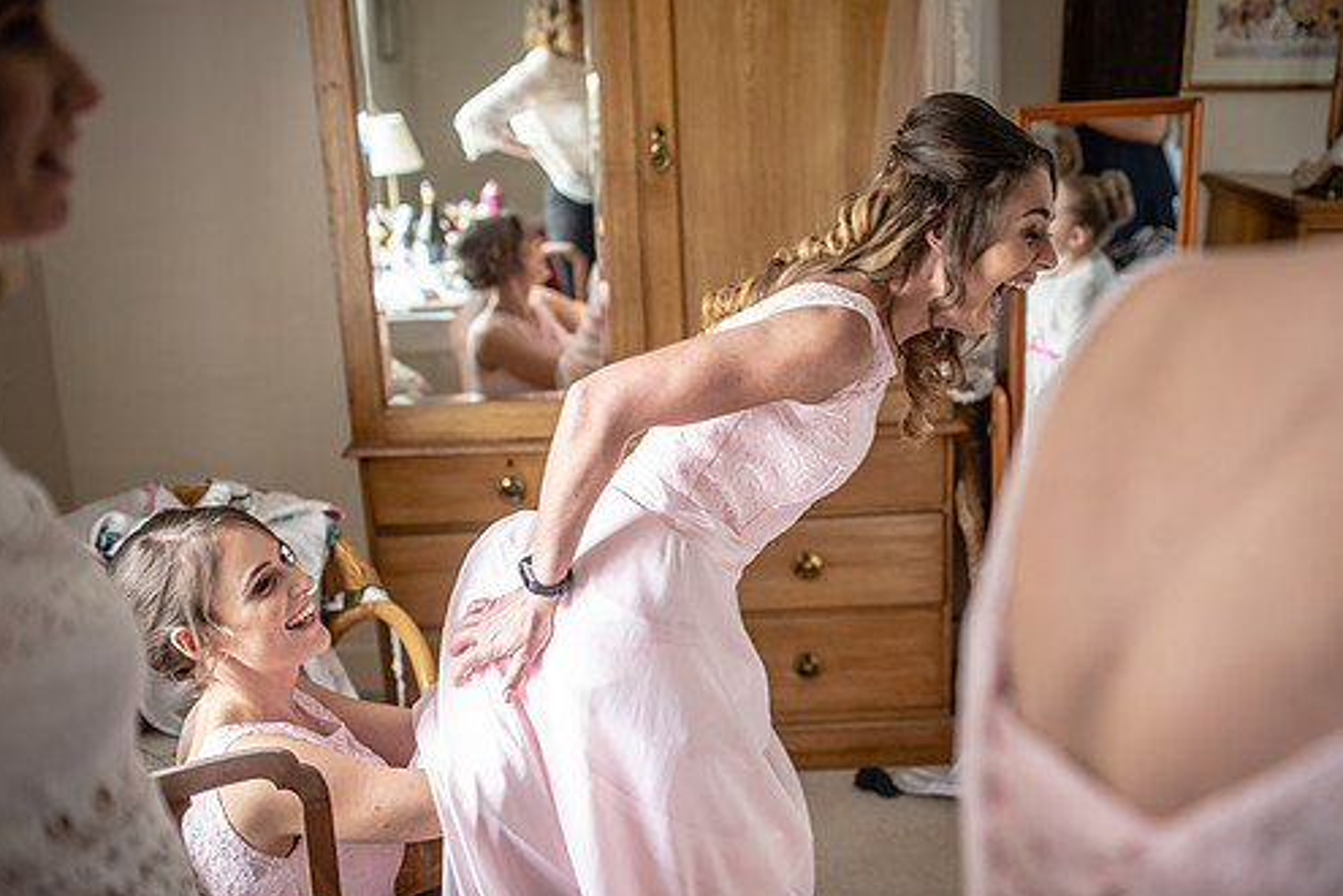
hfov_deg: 47.3
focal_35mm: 41
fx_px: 1529
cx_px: 771
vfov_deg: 32.6
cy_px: 453
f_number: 2
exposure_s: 1/100
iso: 250
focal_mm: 35
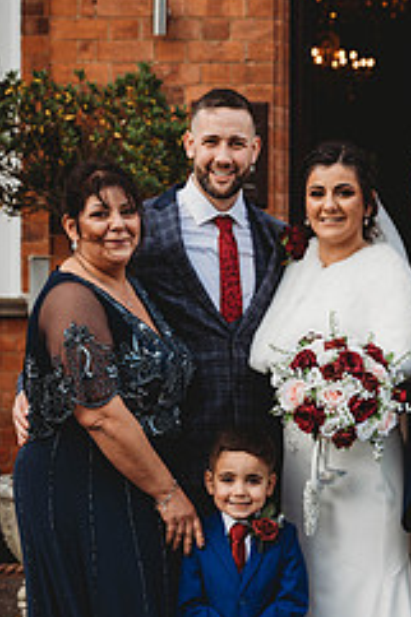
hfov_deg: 10.5
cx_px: 315
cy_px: 393
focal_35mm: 130
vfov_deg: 15.8
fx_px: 2229
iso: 100
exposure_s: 1/400
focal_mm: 70
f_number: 4.5
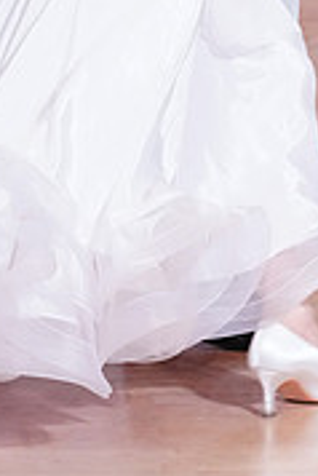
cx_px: 52
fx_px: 3438
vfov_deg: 7.8
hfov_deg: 5.3
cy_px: -217
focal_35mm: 260
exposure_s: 1/250
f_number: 6.3
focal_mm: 80
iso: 3200
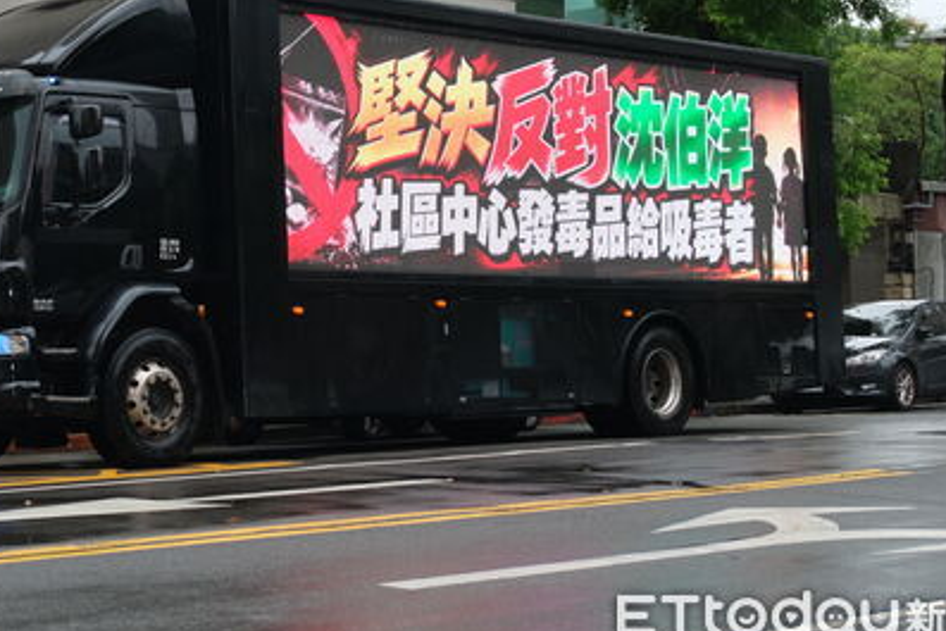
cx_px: 336
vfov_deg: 19.9
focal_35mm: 68
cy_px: 188
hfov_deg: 29.5
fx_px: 1787
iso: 250
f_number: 3.6
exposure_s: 1/250
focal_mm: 30.2
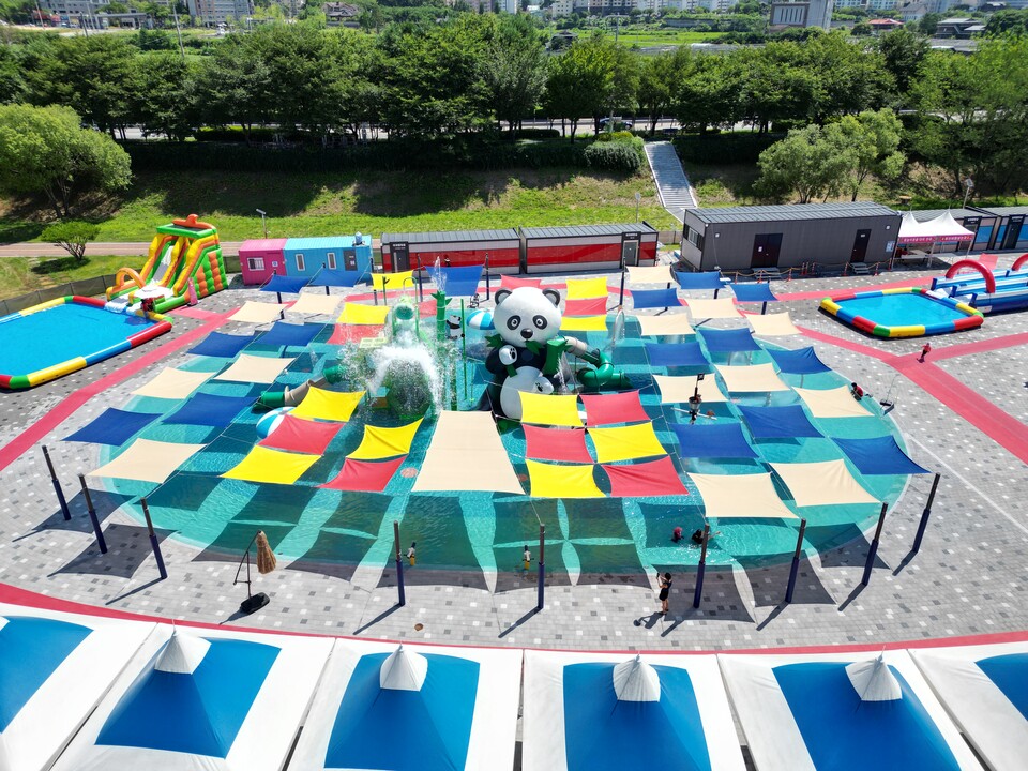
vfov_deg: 56.8
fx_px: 713
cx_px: 514
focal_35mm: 24
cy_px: 386
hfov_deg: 71.6
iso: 100
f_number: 1.7
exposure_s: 1/3200
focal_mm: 6.72
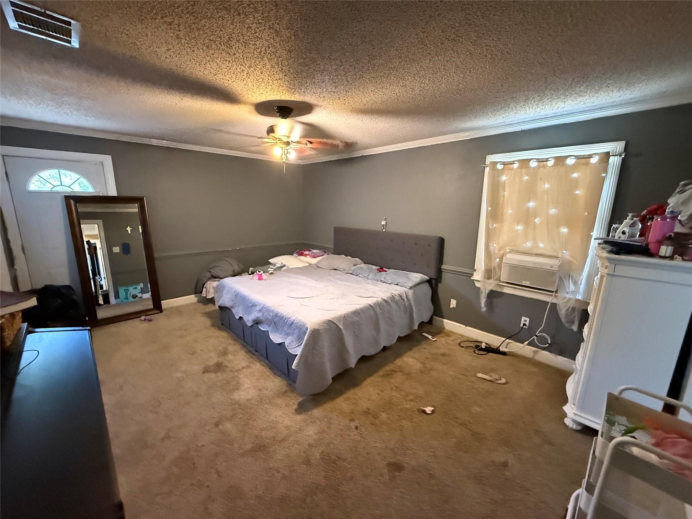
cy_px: 260
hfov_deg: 102.1
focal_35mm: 14
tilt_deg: -10.1
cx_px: 346
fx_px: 280
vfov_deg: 85.7
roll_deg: +0.5
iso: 1250
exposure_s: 1/60
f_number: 2.2
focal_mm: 2.22
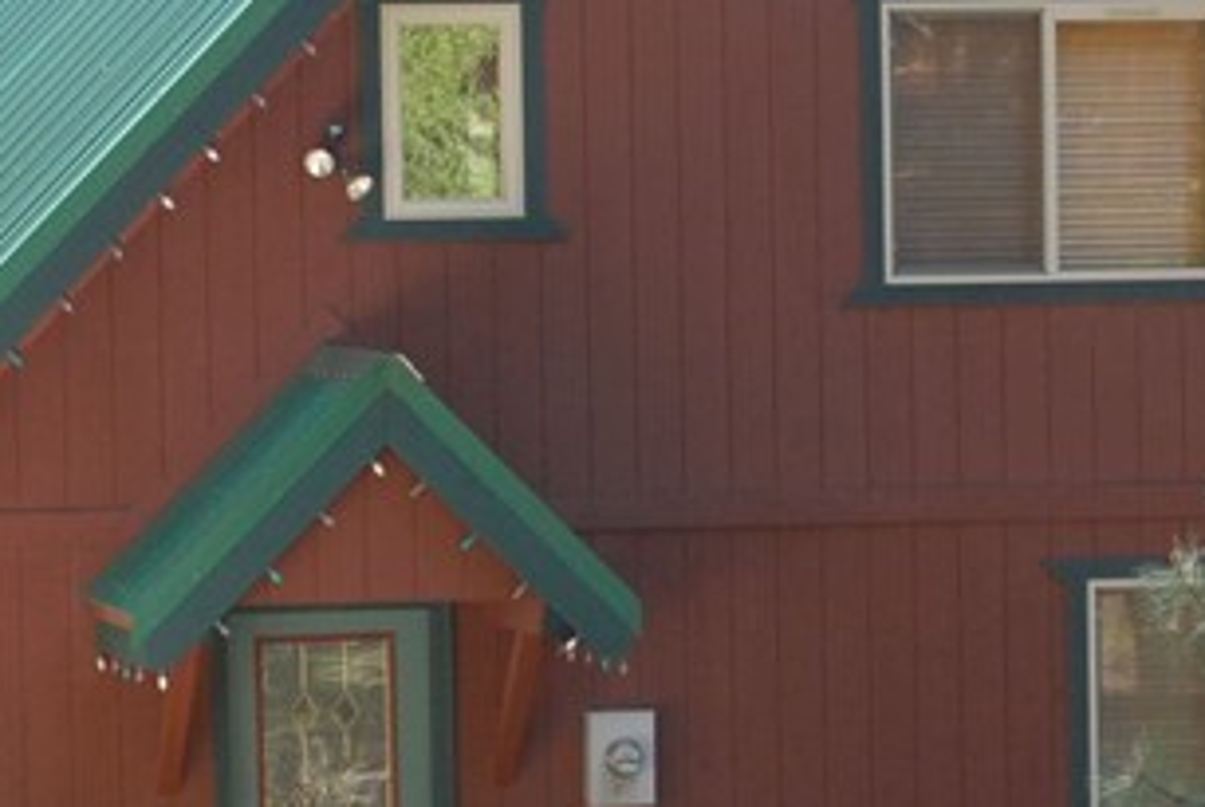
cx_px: 526
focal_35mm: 186
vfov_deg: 7.4
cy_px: 543
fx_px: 6227
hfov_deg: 11.1
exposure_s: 1/125
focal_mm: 35
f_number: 5.6
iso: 400
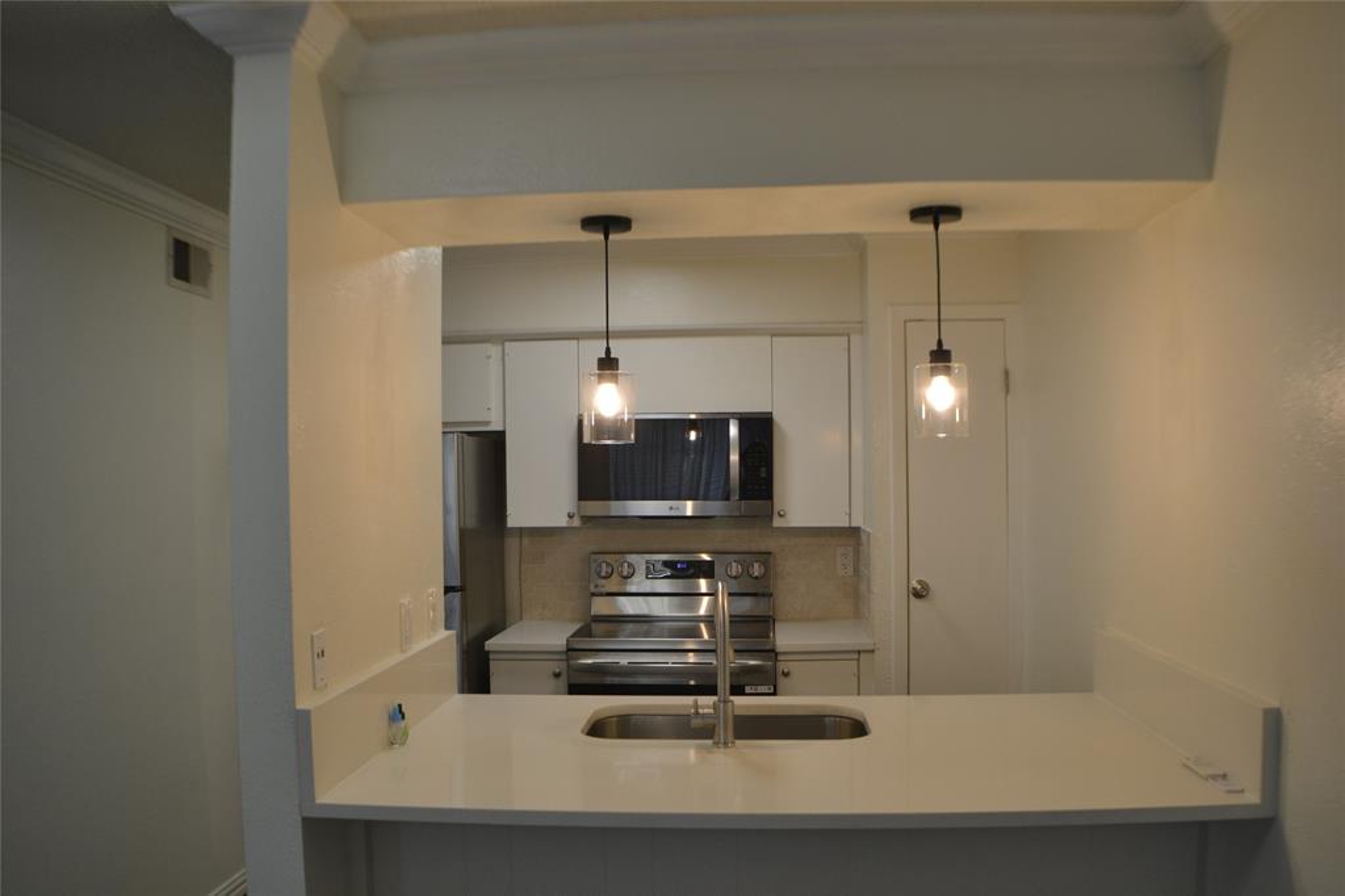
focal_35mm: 36
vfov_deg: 36.8
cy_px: 448
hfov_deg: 53.1
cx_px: 672
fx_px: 1344
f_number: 4.5
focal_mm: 24
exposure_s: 1/80
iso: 400
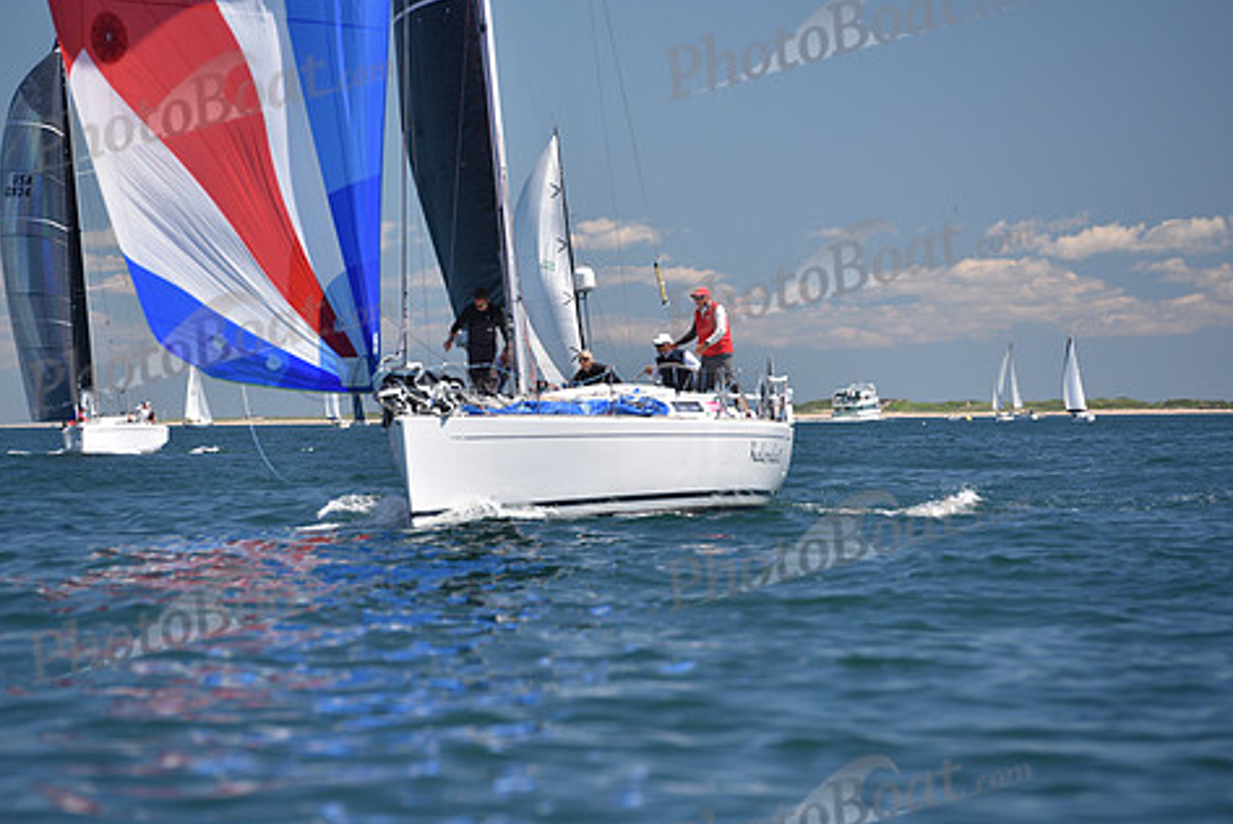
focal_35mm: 245
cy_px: 445
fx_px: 8396
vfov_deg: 5.6
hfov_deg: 8.4
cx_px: 532
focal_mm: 200
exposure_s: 1/800
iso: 250
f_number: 5
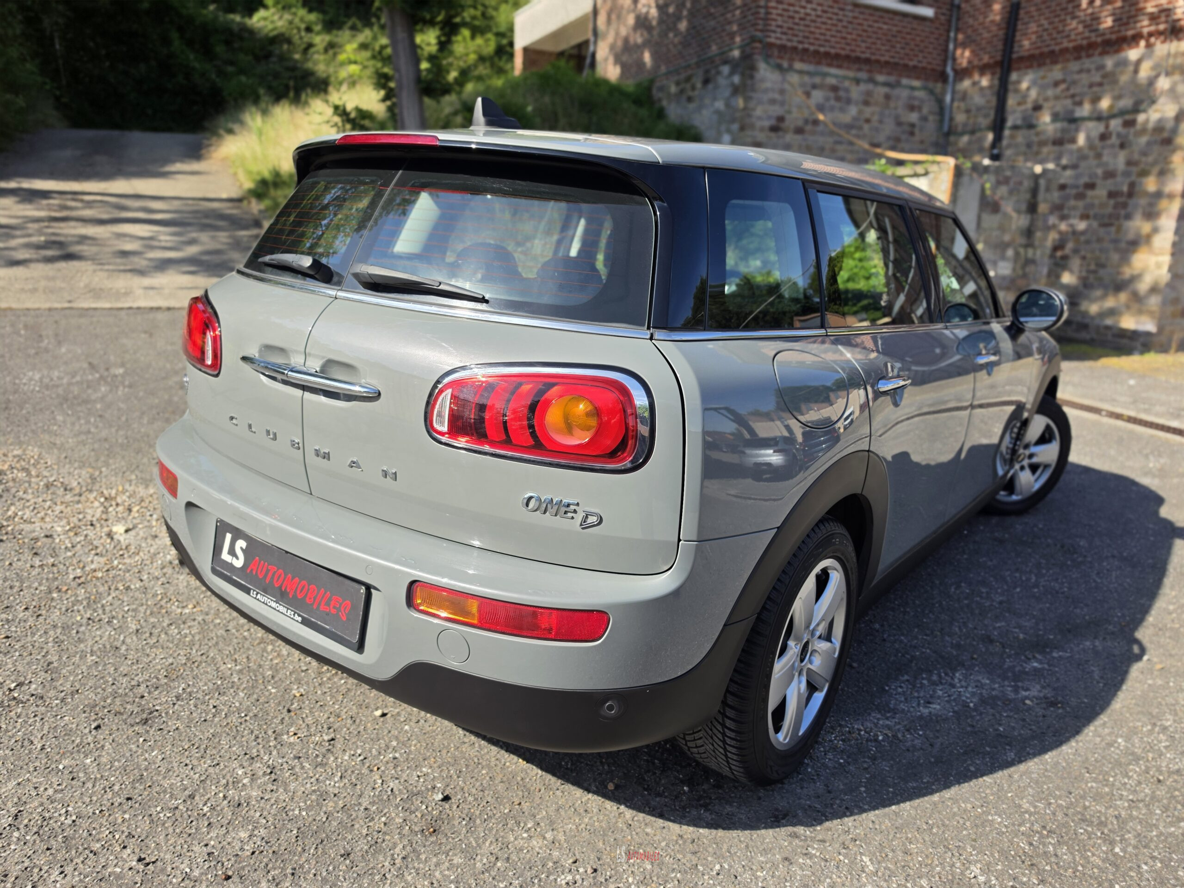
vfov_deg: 58.9
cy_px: 444
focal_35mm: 23
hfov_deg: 73.9
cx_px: 592
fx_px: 787
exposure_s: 1/2686
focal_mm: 6.5
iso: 64
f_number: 1.4
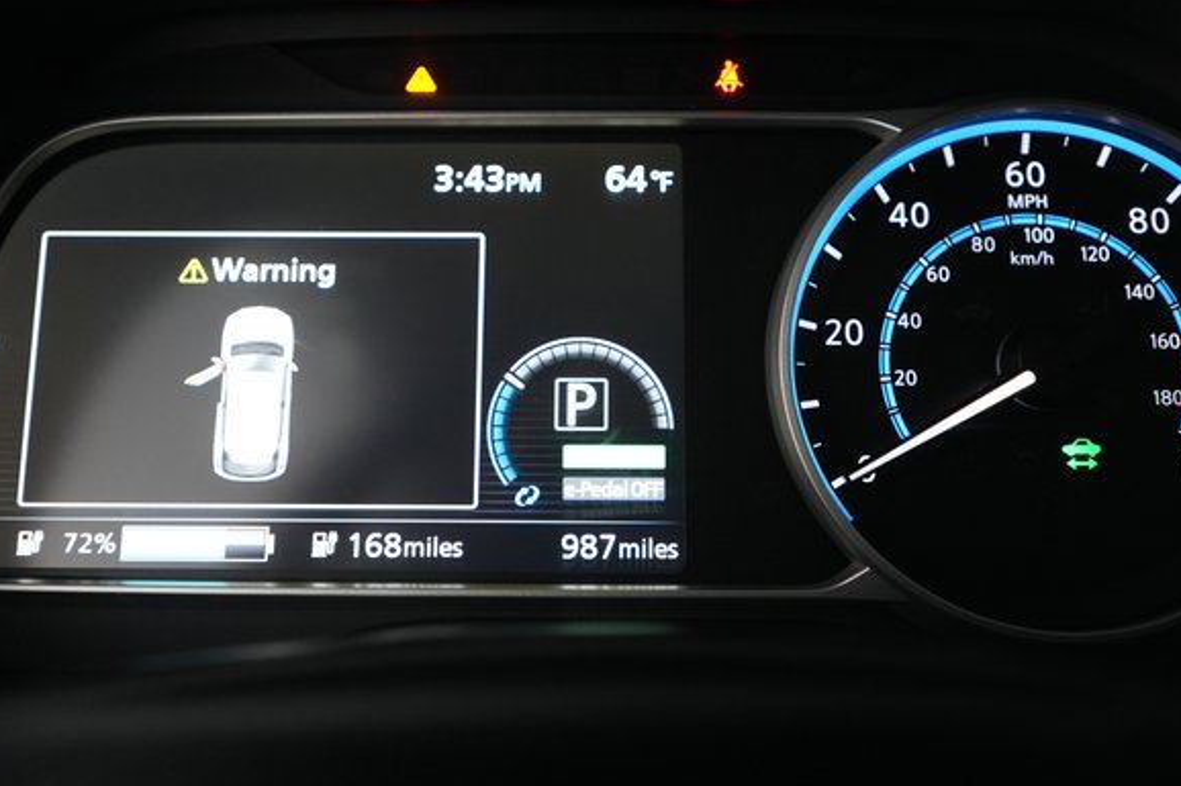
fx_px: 1017
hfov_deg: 60.3
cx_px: 601
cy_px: 361
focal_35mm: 31
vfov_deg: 42.3
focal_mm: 28
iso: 5000
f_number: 2.8
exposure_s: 1/160
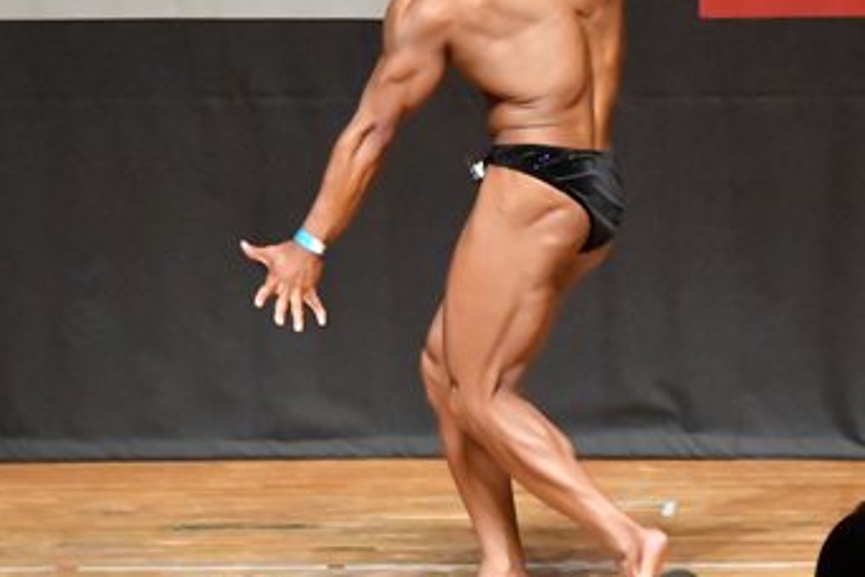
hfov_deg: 4.2
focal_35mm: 492
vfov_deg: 2.8
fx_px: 11821
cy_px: 114
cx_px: 720
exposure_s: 1/400
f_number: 5.6
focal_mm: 145
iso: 16000
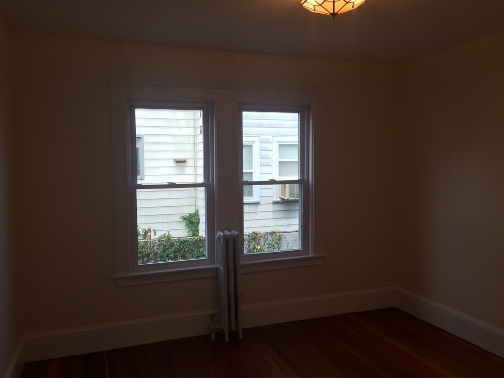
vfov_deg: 48.2
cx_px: 252
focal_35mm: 29
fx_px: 422
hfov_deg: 61.7
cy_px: 189
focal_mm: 4.15
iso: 40
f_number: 2.2
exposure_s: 1/120
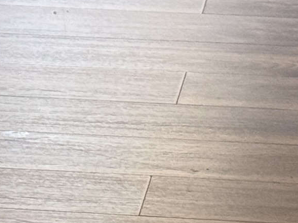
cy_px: -396
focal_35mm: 333
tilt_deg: -7.3
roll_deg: +0.6
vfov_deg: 4.3
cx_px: -56
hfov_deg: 5.9
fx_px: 2867
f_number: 1.78
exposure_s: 1/60
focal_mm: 6.76
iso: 160
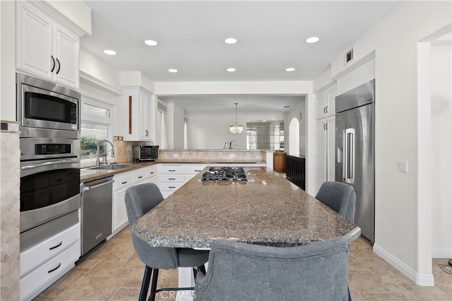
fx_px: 226
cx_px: 226
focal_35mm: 18
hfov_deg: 90.0
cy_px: 150
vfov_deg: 67.4
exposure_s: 1/15
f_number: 5.6
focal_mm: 18
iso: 400
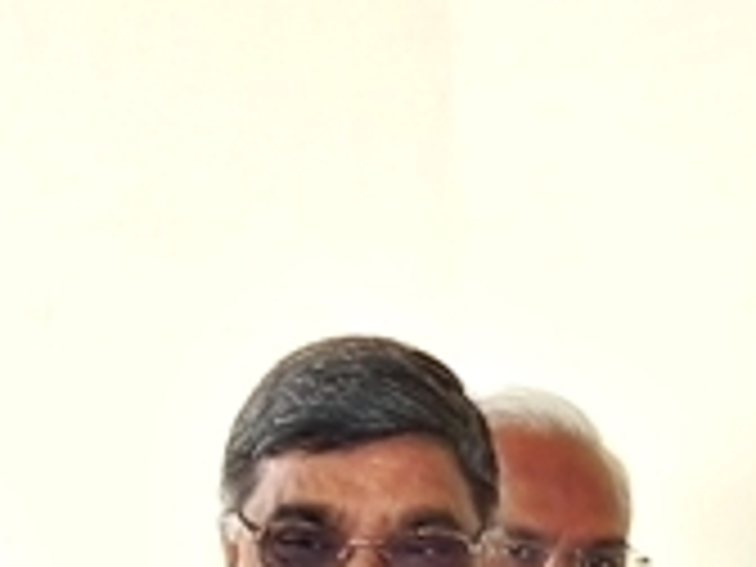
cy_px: 1102
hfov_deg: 11.9
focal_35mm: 155
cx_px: 1264
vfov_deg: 9.1
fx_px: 3385
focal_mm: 4.6
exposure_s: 1/122
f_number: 4
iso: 160
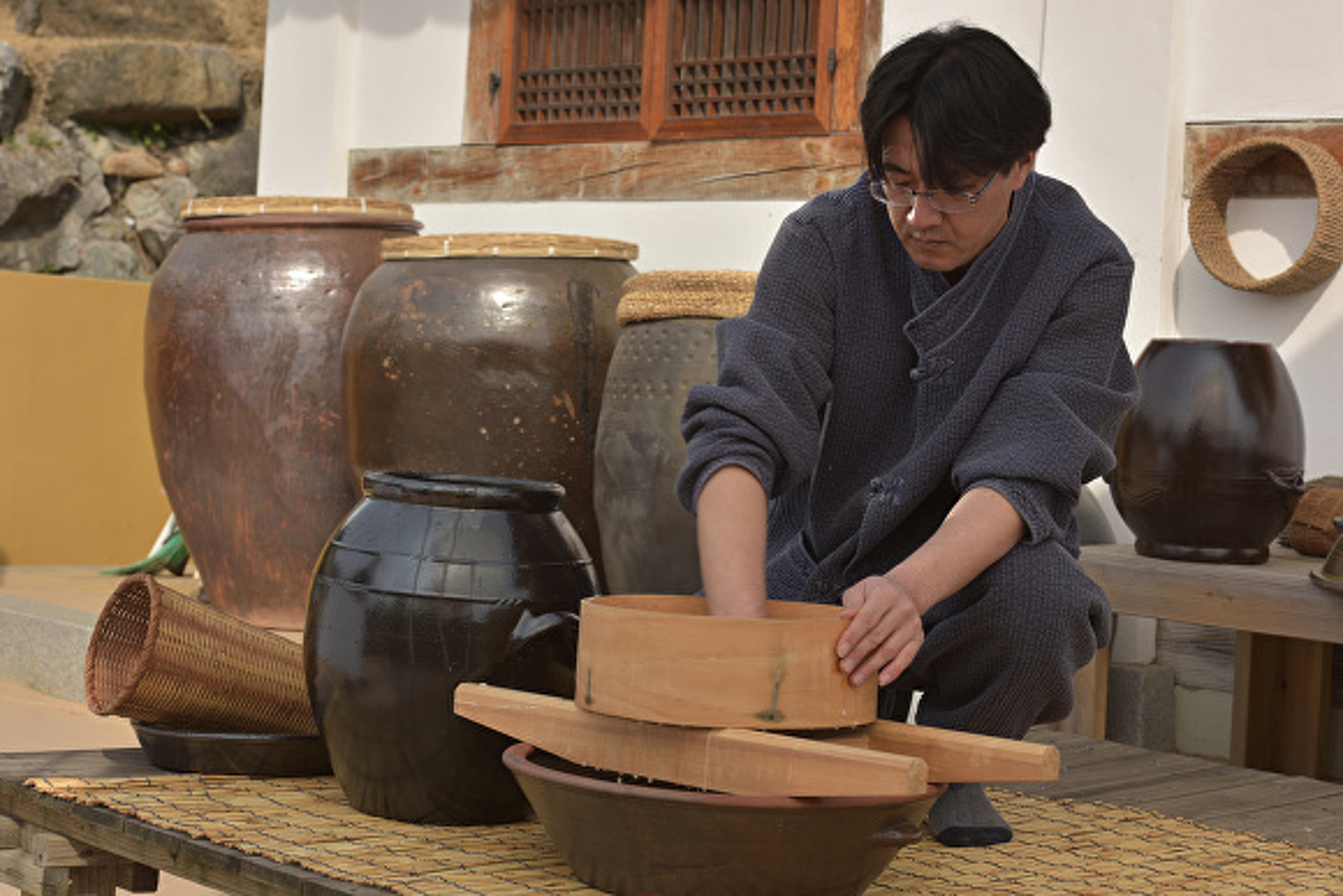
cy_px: 448
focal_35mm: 70
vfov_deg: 19.5
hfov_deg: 28.8
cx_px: 672
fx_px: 2612
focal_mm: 70
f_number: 9
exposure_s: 1/125
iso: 64
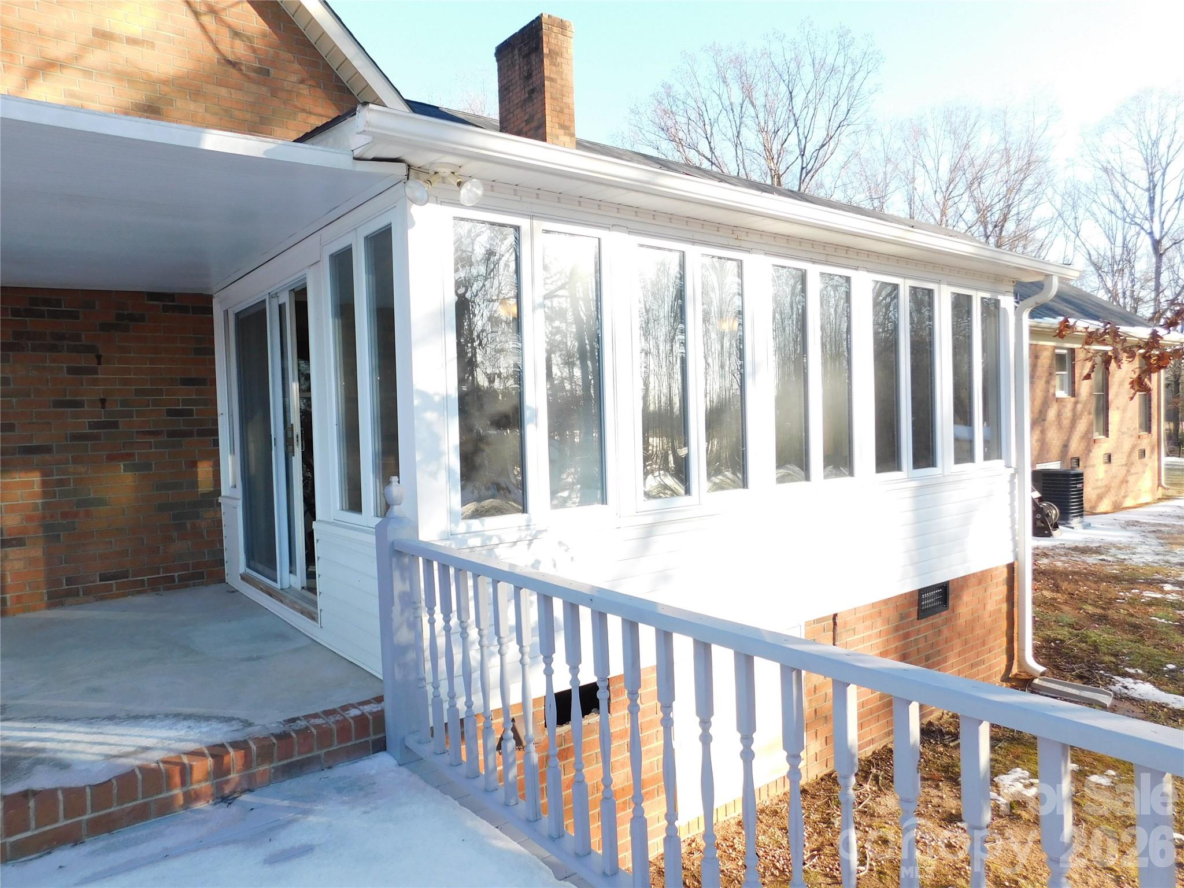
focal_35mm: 23
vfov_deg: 58.9
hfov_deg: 73.9
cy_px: 444
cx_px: 592
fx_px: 787
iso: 125
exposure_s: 1/250
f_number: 3
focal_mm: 4
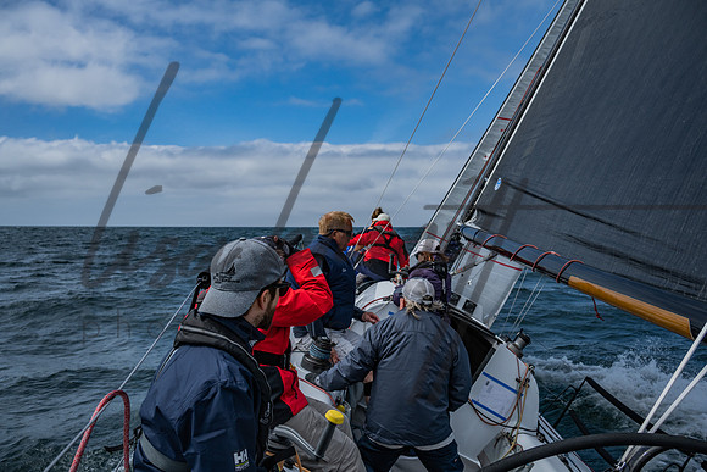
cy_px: 236
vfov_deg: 44.6
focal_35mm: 29
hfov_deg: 63.1
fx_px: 576
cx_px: 351
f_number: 6.3
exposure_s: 1/2500
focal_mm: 29
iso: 200
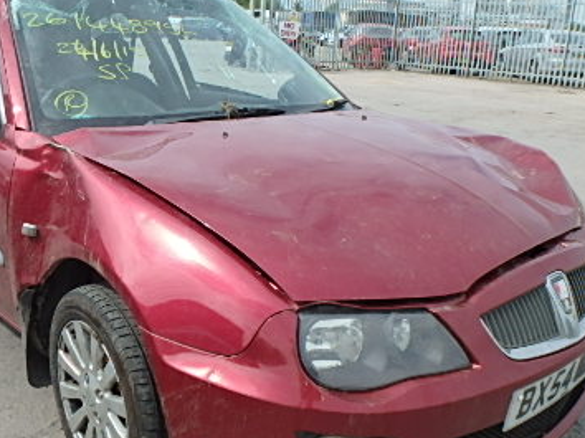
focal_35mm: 38
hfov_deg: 48.7
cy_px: 243
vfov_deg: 37.6
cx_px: 235
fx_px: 642
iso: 125
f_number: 3.5
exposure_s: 1/1000
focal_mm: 3.7
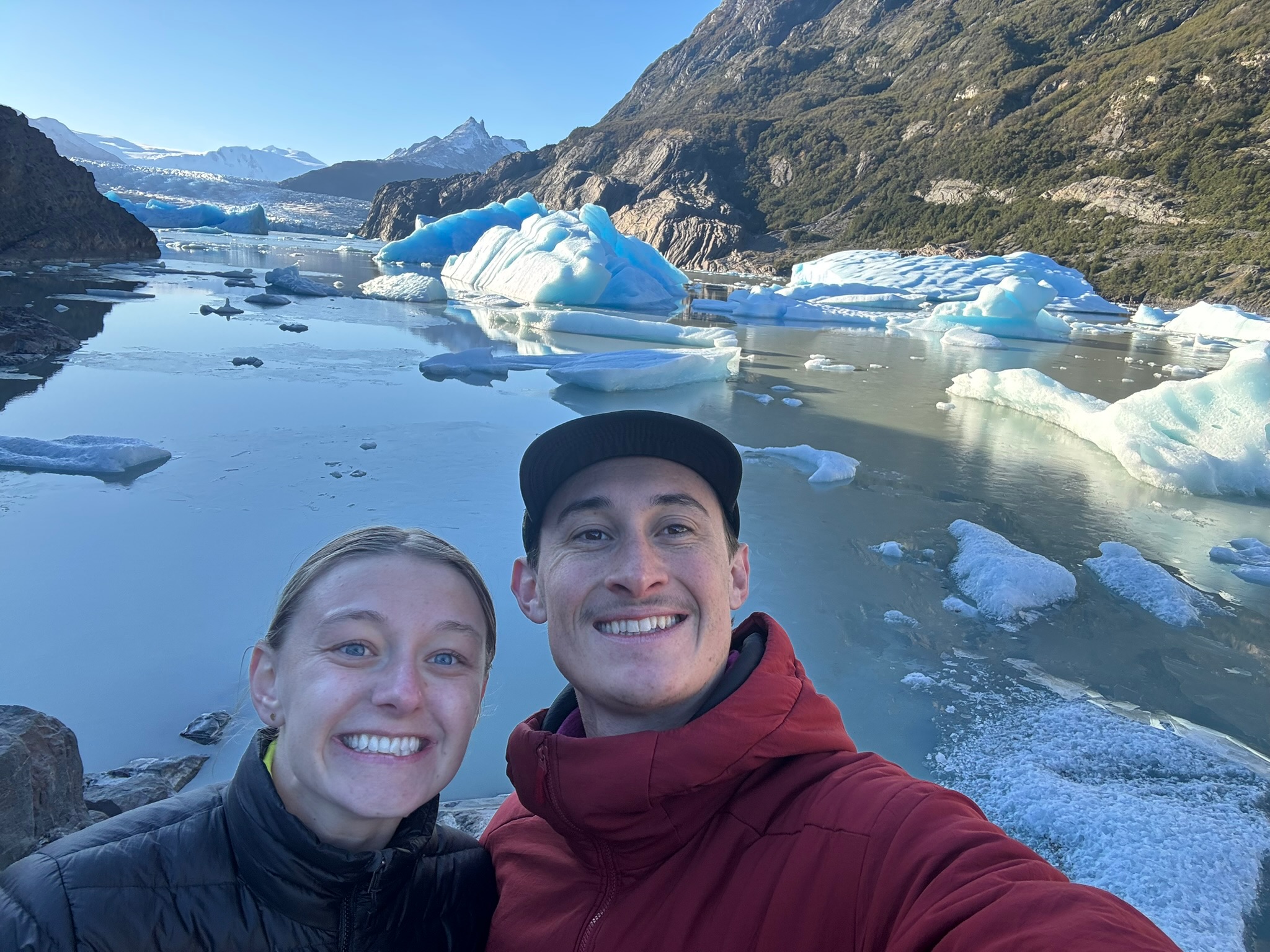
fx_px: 844
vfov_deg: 58.9
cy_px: 476
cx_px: 635
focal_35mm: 23
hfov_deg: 73.9
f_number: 1.9
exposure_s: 1/190
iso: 25
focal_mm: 2.69
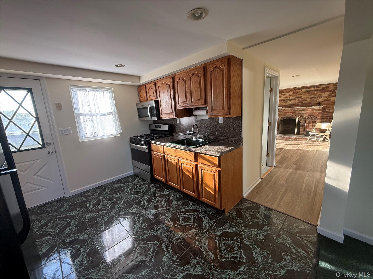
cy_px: 140
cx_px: 186
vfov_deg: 85.7
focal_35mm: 14
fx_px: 151
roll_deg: +2.5
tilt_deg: -11.7
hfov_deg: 102.1
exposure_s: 1/99
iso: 80
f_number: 2.2
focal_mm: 2.22
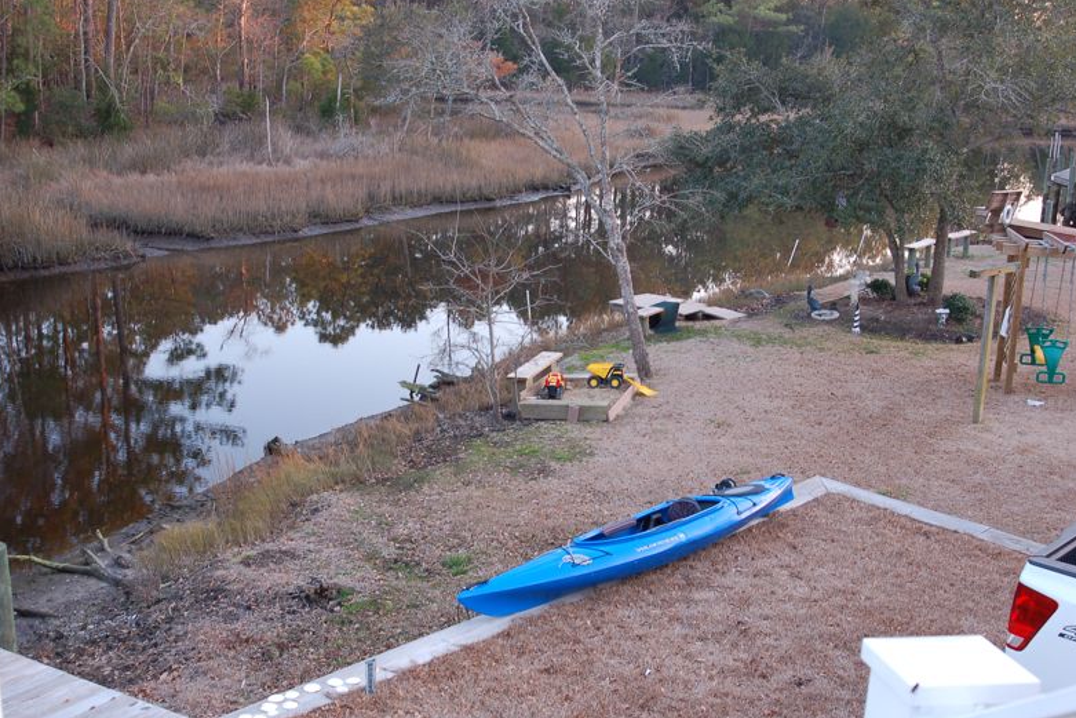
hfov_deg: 45.4
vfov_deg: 31.2
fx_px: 1285
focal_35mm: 43
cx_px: 540
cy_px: 358
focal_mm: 28
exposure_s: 1/30
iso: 450
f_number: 7.1
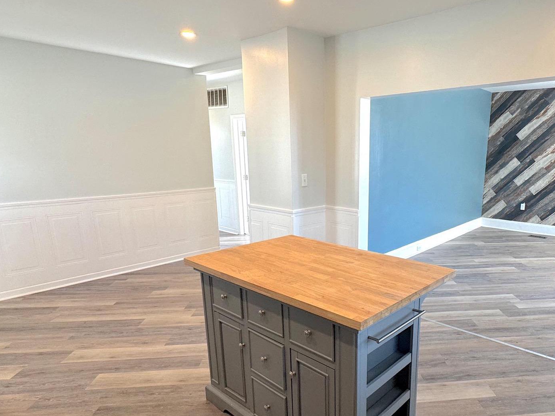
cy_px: 283
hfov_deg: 81.1
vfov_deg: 64.0
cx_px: 323
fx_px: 321
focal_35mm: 20
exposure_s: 1/120
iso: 160
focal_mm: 2.22
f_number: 2.2
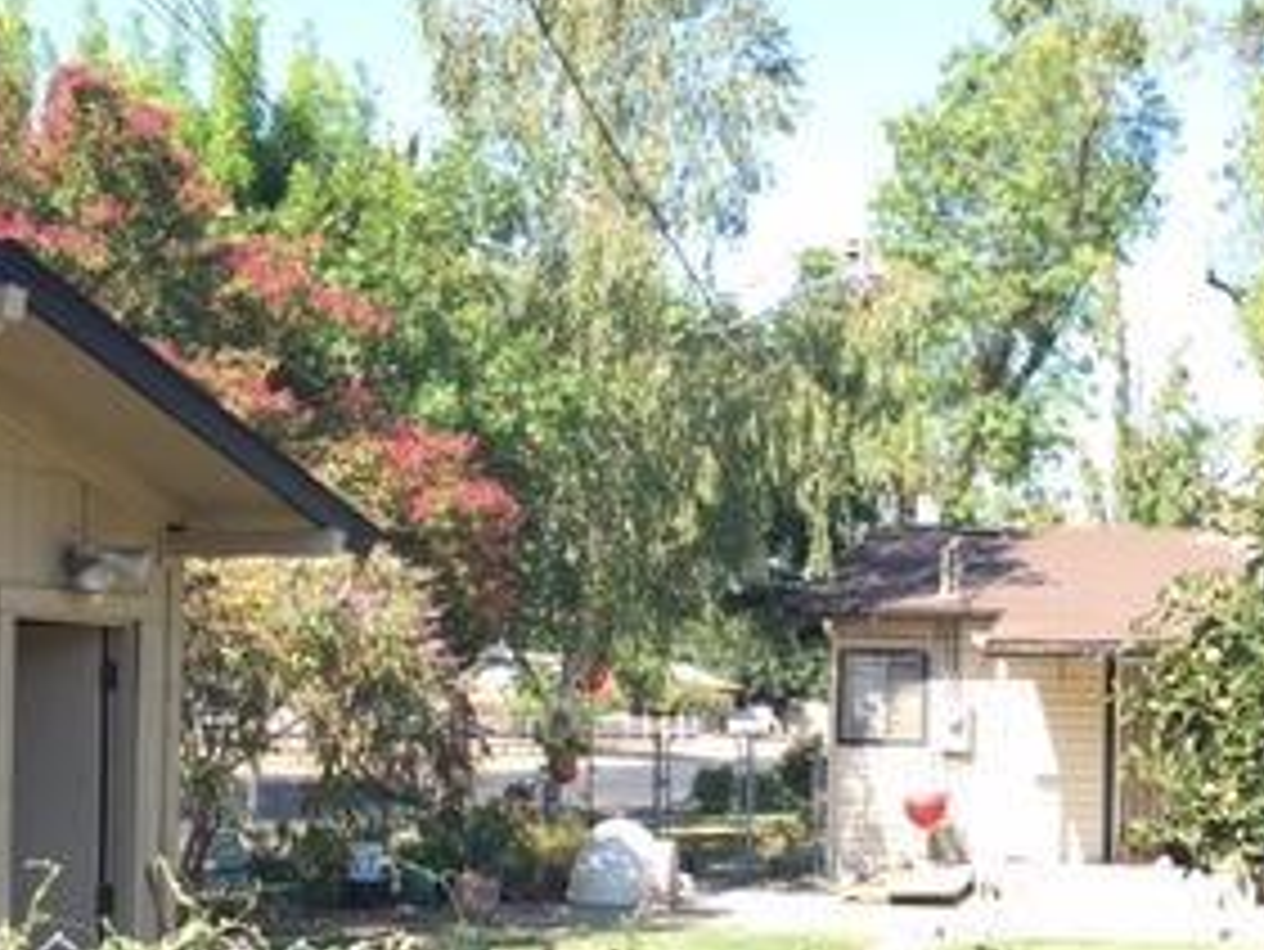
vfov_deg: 22.2
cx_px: 900
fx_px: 2411
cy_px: 594
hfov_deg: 29.1
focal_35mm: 66
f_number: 2.2
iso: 25
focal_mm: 4.15
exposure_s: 1/301
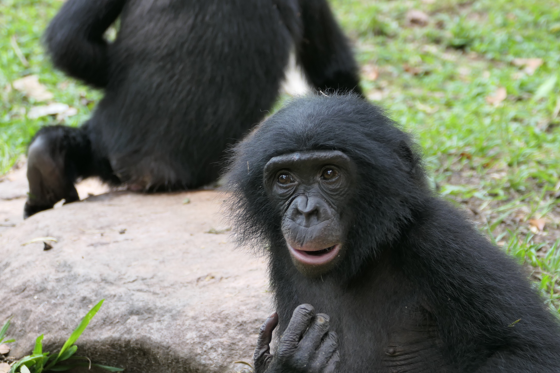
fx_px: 2551
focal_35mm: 164
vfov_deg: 8.4
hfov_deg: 12.5
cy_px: 214
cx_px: 356
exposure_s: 1/160
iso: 125
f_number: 3.9
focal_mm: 44.41
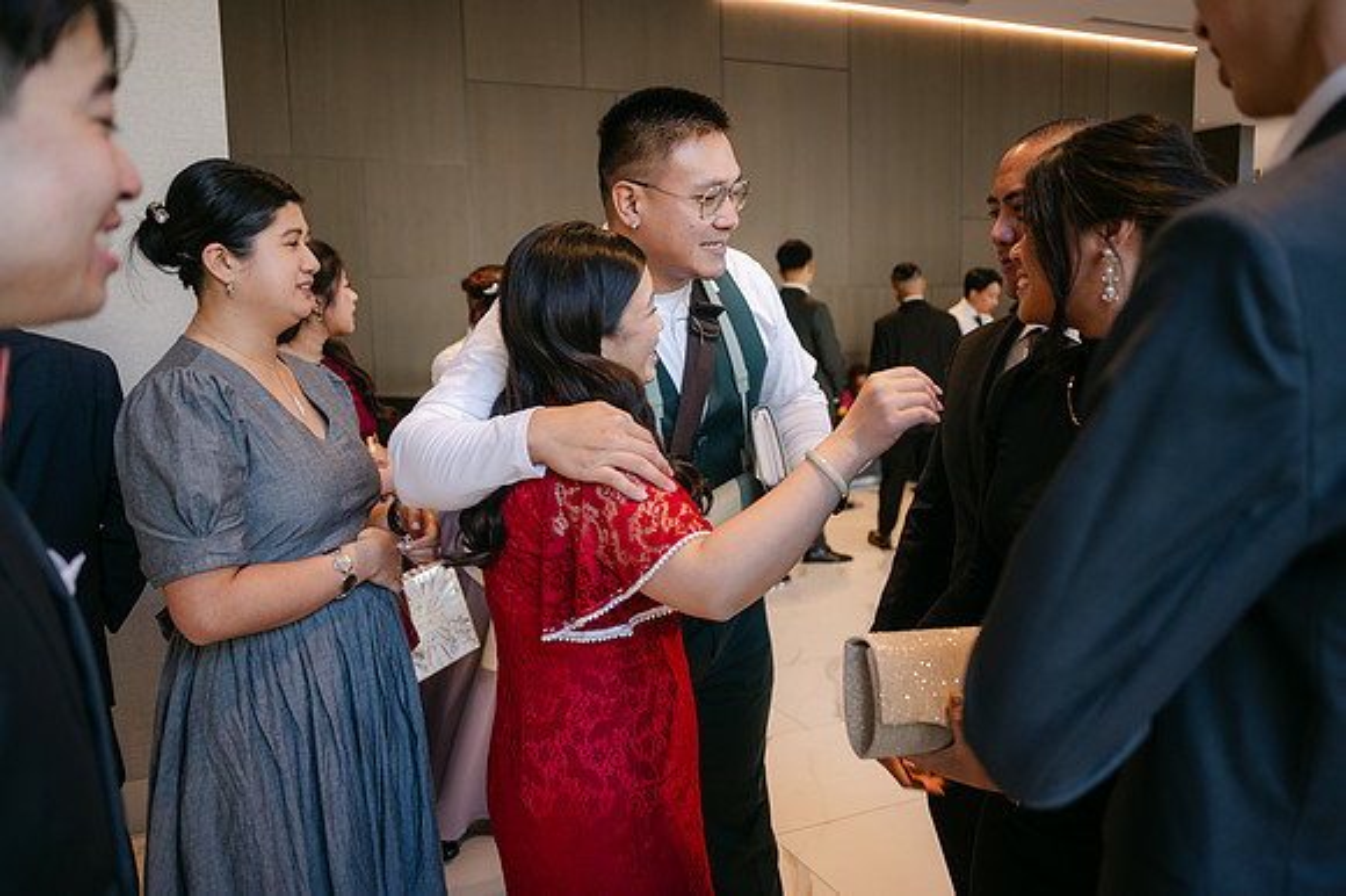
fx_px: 1046
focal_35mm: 28
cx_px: 673
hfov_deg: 65.5
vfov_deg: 46.4
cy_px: 448
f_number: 2.8
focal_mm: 28
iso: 800
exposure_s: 1/125
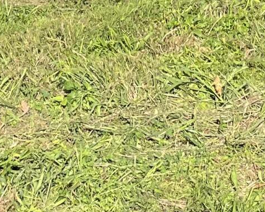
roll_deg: +2.0
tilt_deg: +5.7
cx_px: 38
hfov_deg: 11.9
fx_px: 1262
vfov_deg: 8.7
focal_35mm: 161
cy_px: -303
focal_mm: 4.2
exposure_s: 1/2398
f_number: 1.6
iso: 32
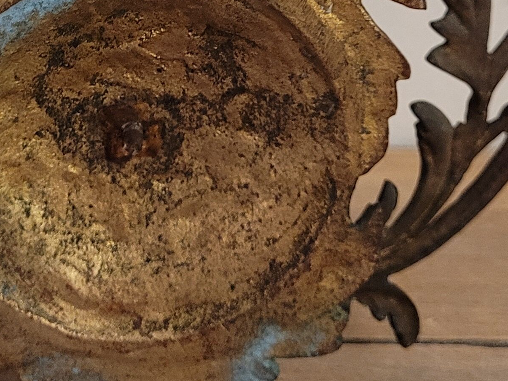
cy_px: -62
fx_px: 1277
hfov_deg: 22.3
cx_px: 137
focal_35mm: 87
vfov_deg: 16.4
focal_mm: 5.4
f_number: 1.8
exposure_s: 1/33
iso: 500
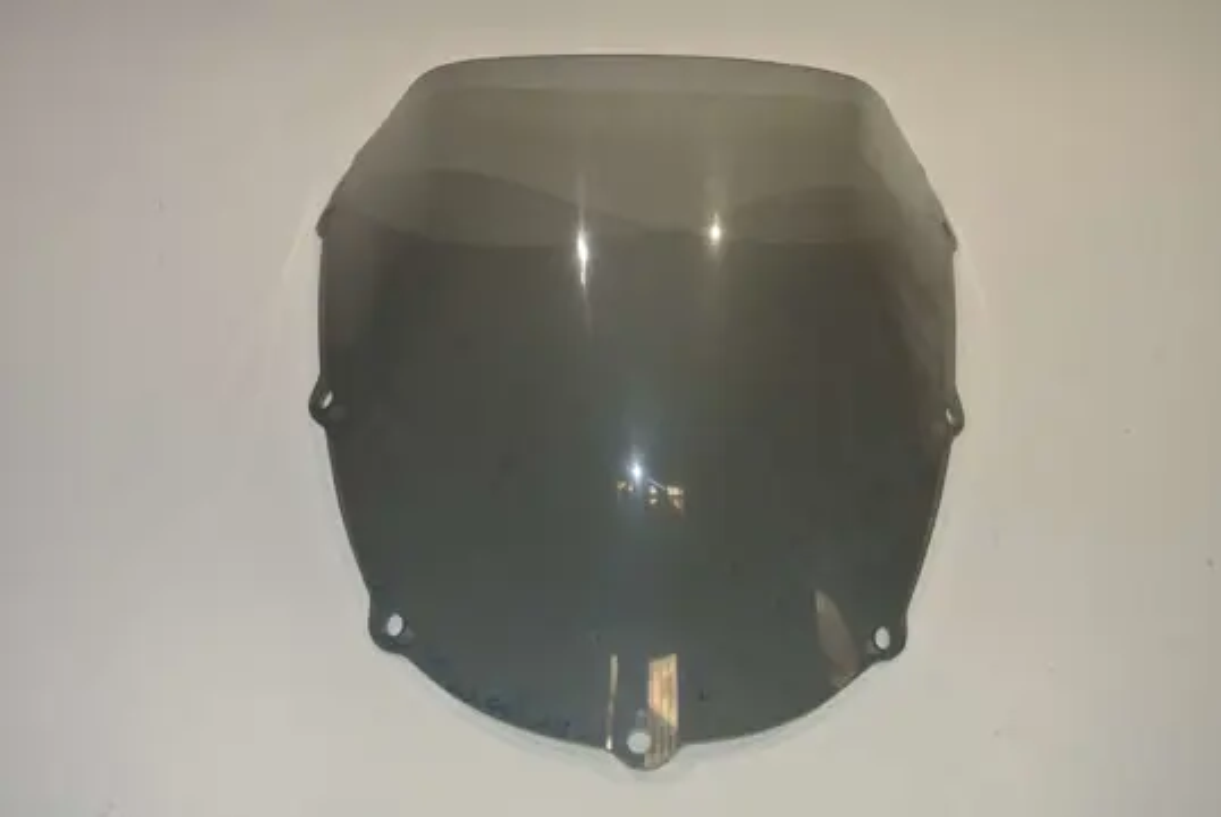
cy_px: 408
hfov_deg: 49.5
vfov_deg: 34.3
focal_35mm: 39
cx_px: 610
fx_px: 1324
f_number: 4
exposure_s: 1/60
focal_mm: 14.5
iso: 200
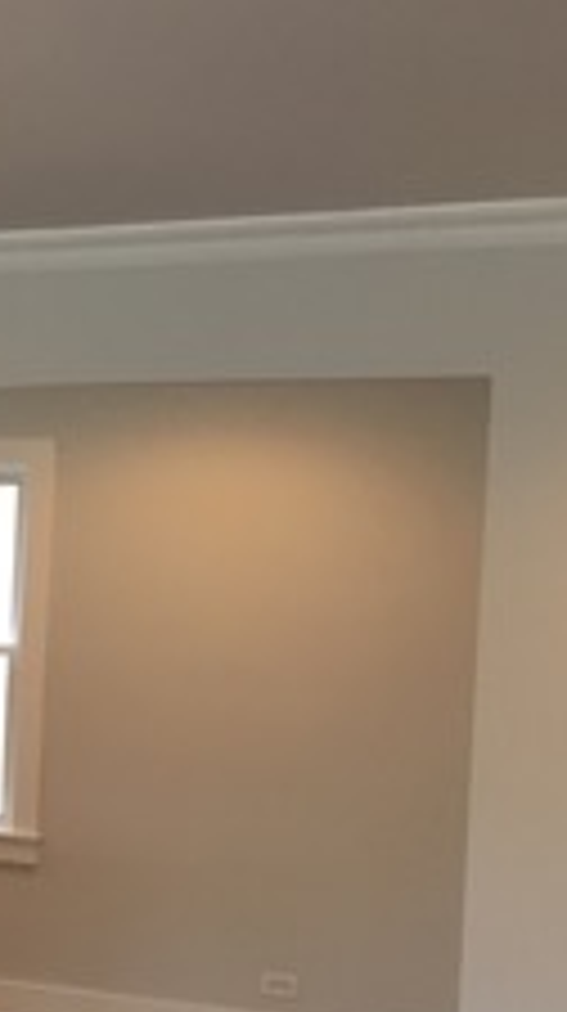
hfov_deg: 11.5
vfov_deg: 23.6
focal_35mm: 90
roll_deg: -1.8
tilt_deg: -3.7
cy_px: 675
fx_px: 2414
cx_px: -711
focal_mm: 4.15
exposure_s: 1/30
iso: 64
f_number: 2.2
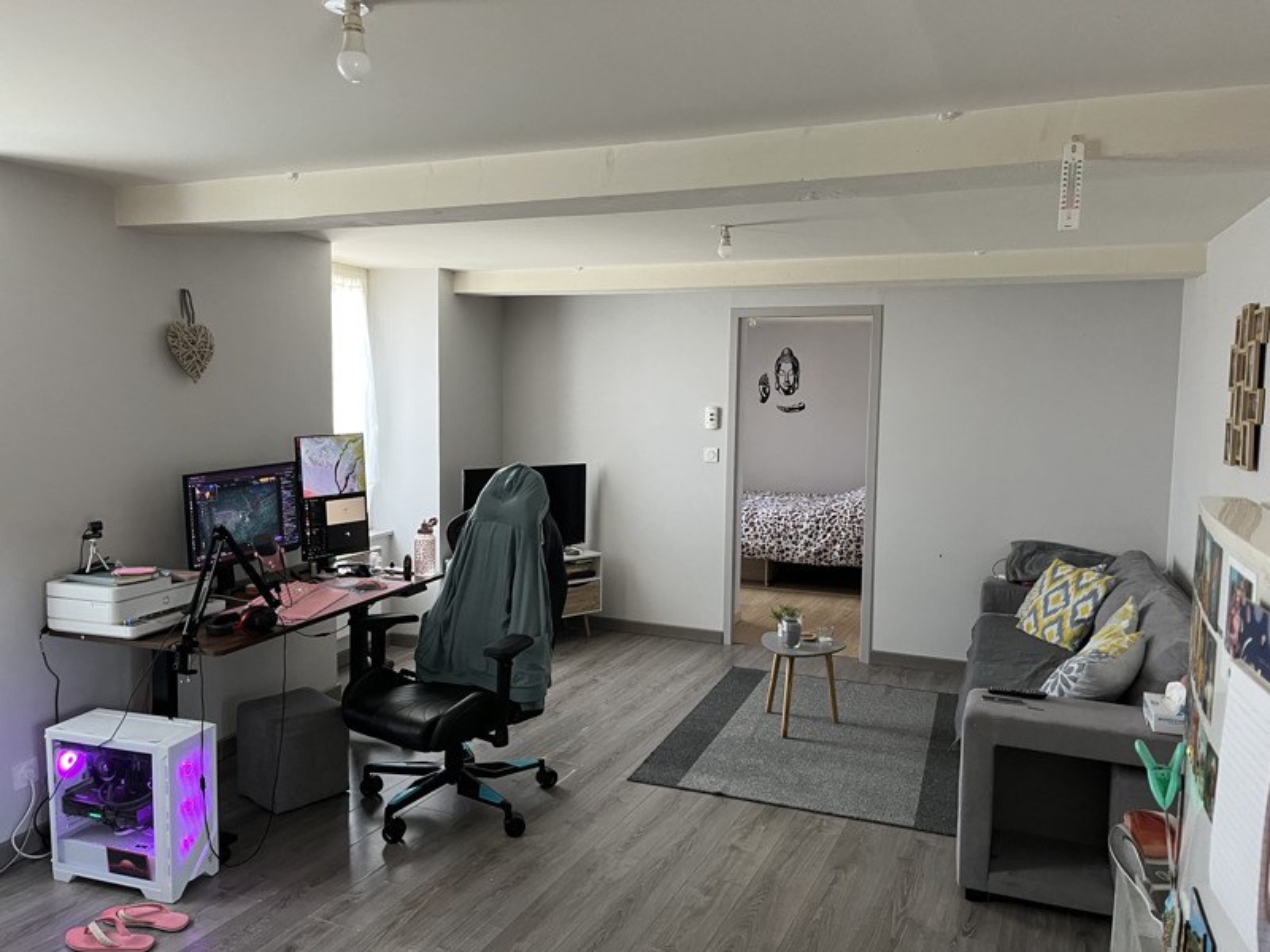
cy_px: 476
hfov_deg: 67.3
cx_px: 635
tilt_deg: -5.1
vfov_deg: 53.1
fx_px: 954
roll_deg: -0.9
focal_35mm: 26
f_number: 1.6
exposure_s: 1/60
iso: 250
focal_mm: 5.1
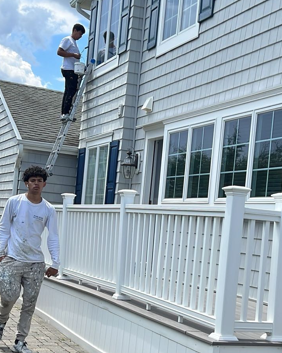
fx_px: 397
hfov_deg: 38.8
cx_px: 185
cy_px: 176
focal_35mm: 38
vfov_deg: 47.9
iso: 50
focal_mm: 5.7
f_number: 1.5
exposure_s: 1/3676
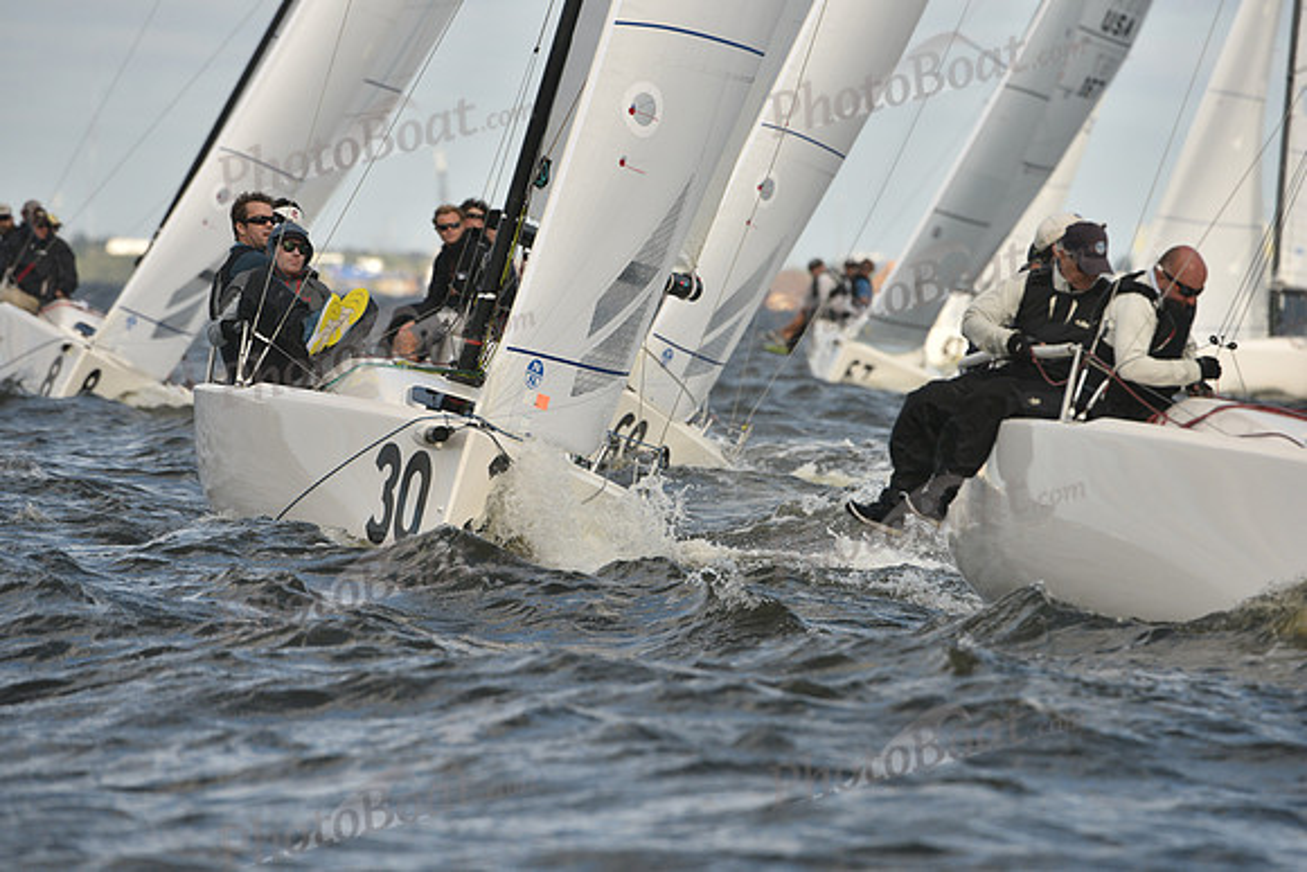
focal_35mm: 400
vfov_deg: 3.4
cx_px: 654
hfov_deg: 5.2
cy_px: 436
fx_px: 14525
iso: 320
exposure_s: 1/1000
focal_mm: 400
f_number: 7.1
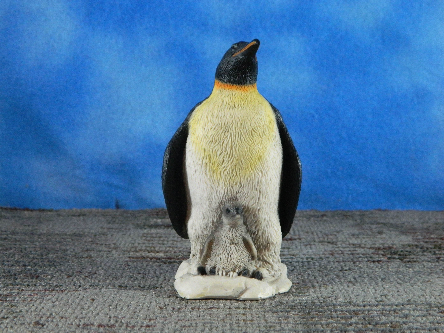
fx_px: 731
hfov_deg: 33.8
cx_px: 222
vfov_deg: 25.7
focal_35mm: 57
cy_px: 166
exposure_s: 1/40
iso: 400
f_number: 3.8
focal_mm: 10.2
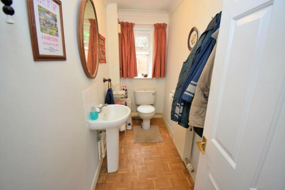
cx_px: 142
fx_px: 119
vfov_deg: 77.4
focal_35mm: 15
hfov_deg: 100.4
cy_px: 95
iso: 1250
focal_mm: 10
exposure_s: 1/60
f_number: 4.5
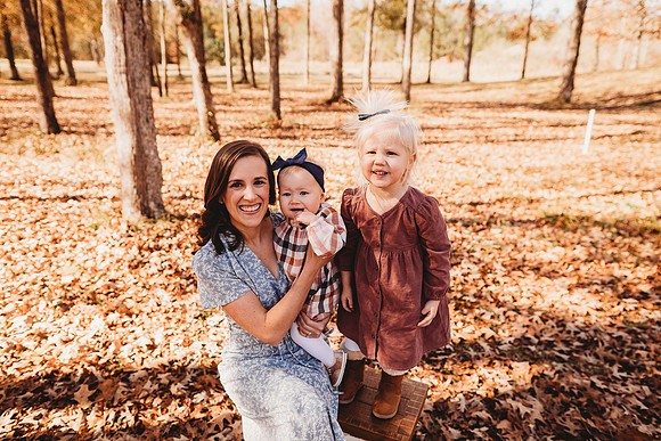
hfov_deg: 73.7
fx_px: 441
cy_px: 220
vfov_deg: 53.2
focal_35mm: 24
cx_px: 330
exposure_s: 1/320
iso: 100
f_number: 2.8
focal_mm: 24
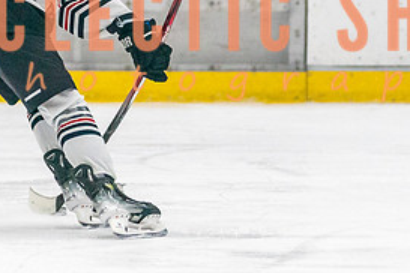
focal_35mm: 511
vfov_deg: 2.7
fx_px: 5819
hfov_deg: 4.0
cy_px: 86
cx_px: 93
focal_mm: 131
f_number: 2.8
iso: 3200
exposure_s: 1/1250
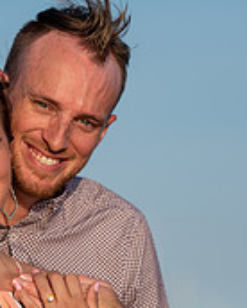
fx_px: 2910
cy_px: 184
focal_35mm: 319
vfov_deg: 6.1
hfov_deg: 4.9
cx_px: 18
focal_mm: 130
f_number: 2.8
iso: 100
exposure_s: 1/1500
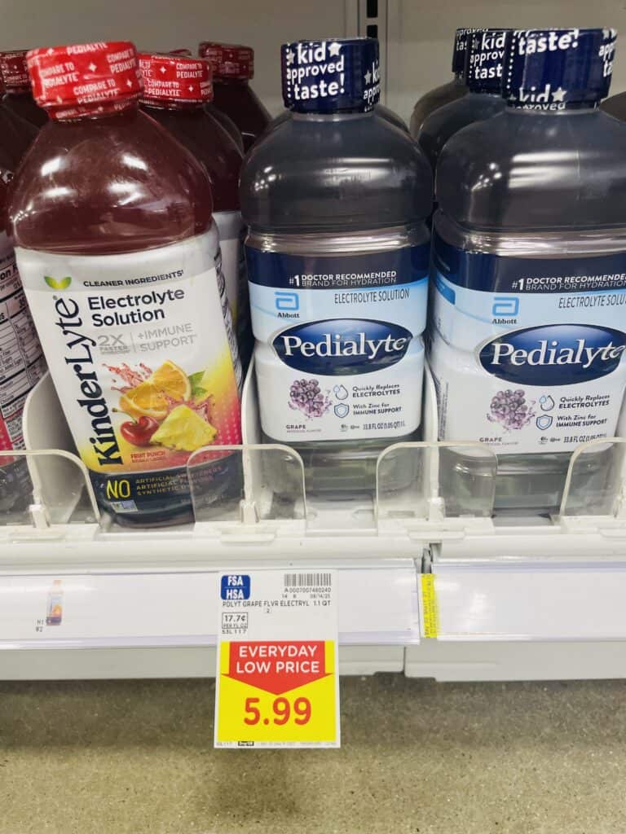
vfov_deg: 67.3
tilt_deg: -30.0
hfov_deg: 53.1
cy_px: 417
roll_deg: +3.7
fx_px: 627
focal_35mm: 26
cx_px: 313
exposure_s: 1/62
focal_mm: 4.2
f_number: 1.6
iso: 80
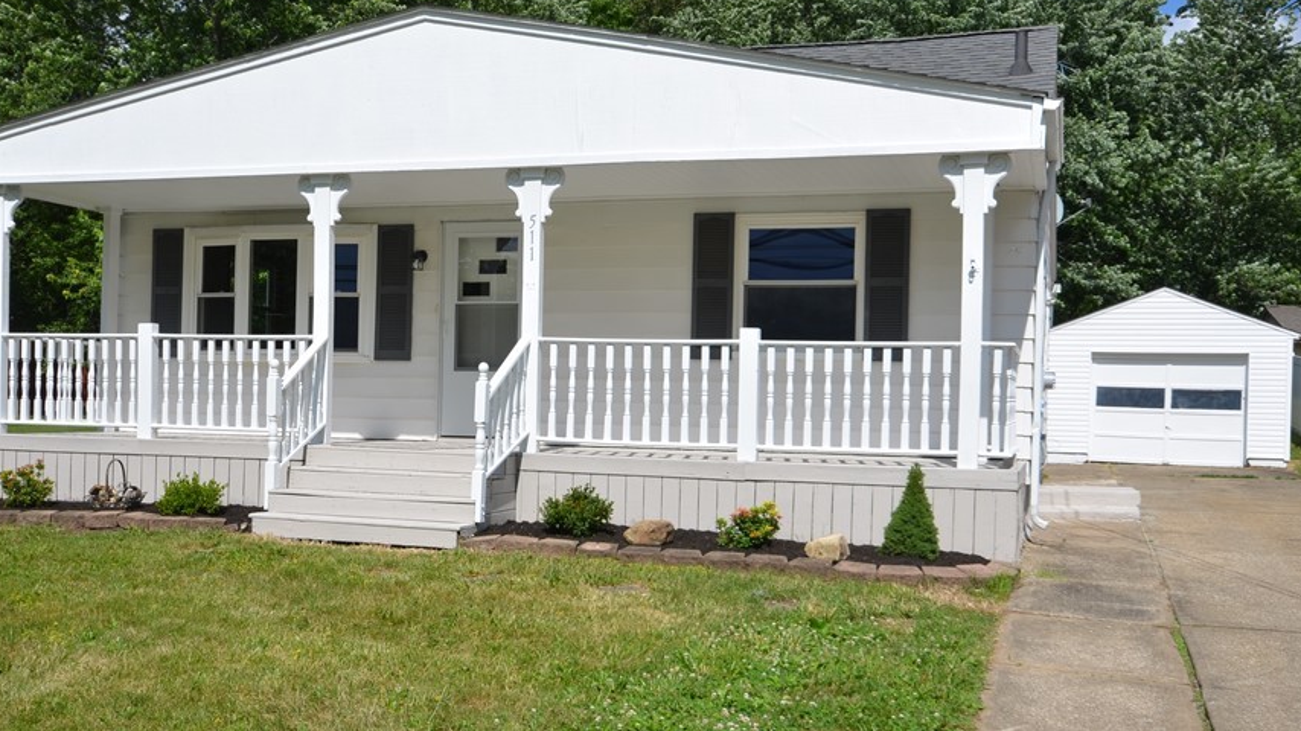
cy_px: 404
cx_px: 654
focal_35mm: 40
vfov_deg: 29.7
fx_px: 1380
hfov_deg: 50.5
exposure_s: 1/250
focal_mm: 20
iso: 100
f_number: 8
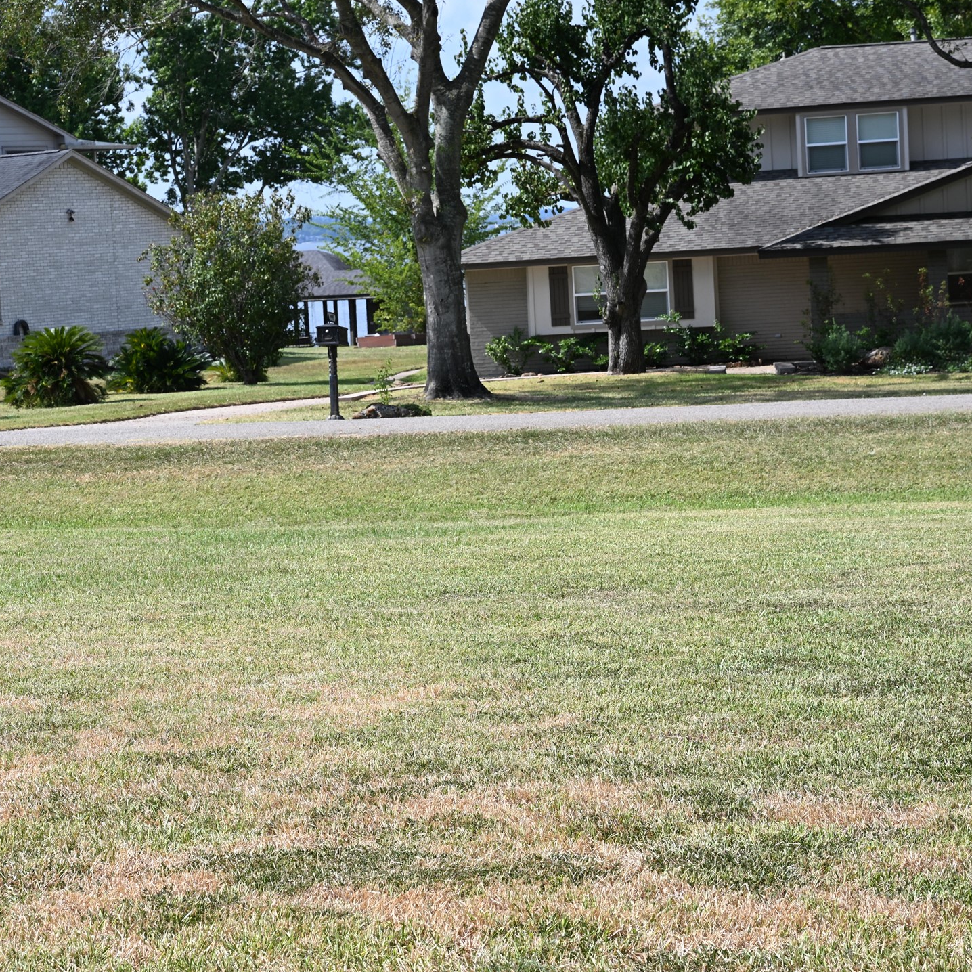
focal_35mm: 90
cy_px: 485
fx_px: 2859
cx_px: 346
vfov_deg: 19.3
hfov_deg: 19.2
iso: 180
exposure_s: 1/250
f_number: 11
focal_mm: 70
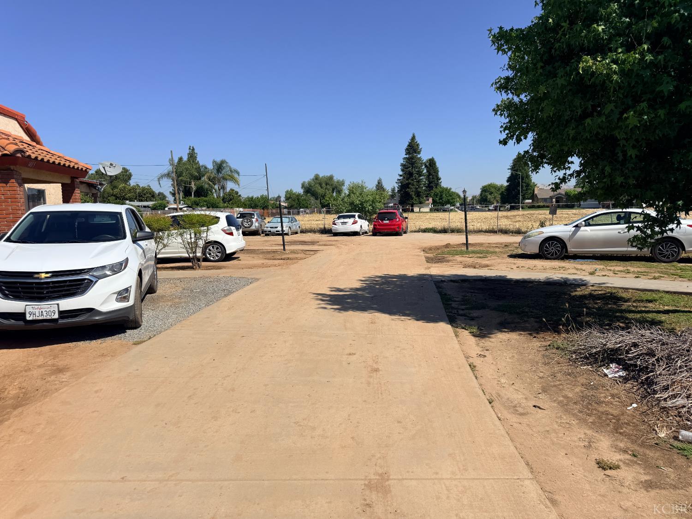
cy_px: 260
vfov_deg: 56.8
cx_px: 346
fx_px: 480
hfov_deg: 71.6
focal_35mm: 24
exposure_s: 1/6711
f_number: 1.78
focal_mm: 6.76
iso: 80
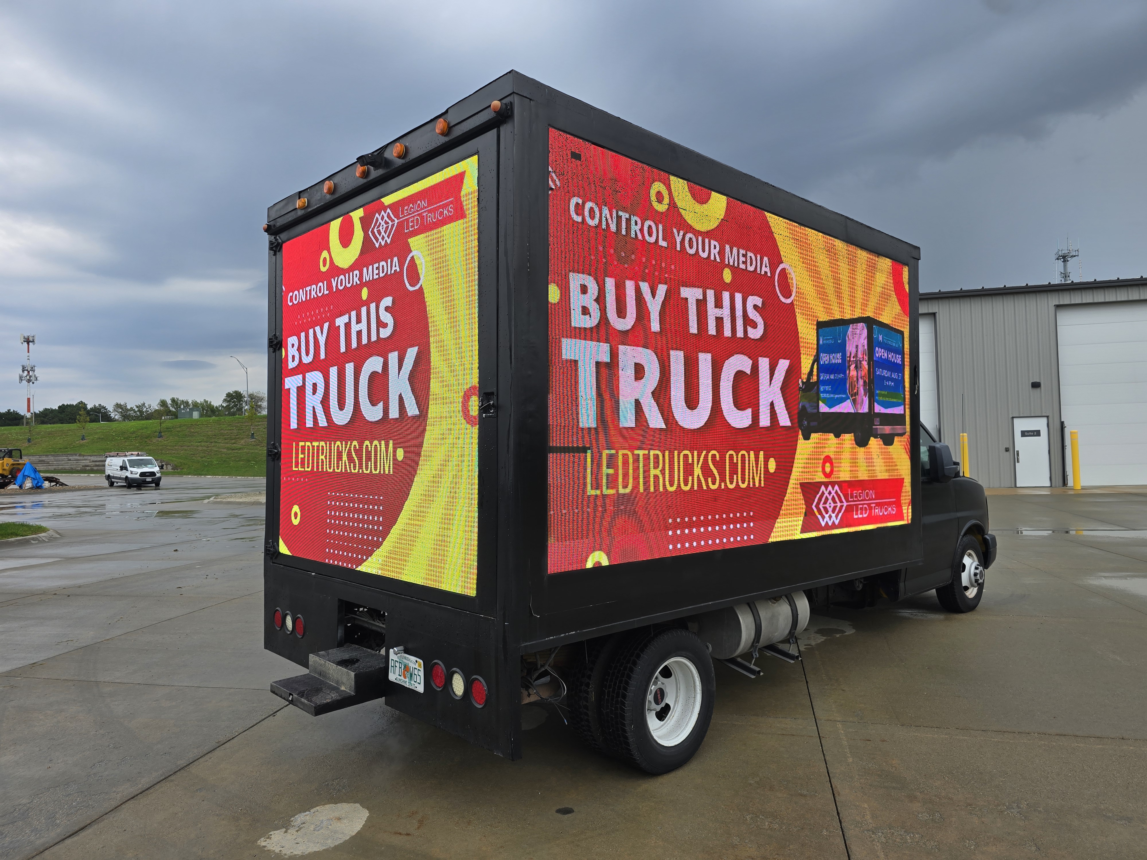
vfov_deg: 58.9
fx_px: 762
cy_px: 430
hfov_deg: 73.9
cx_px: 574
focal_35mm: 23
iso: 16
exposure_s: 1/480
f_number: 1.7
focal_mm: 6.3
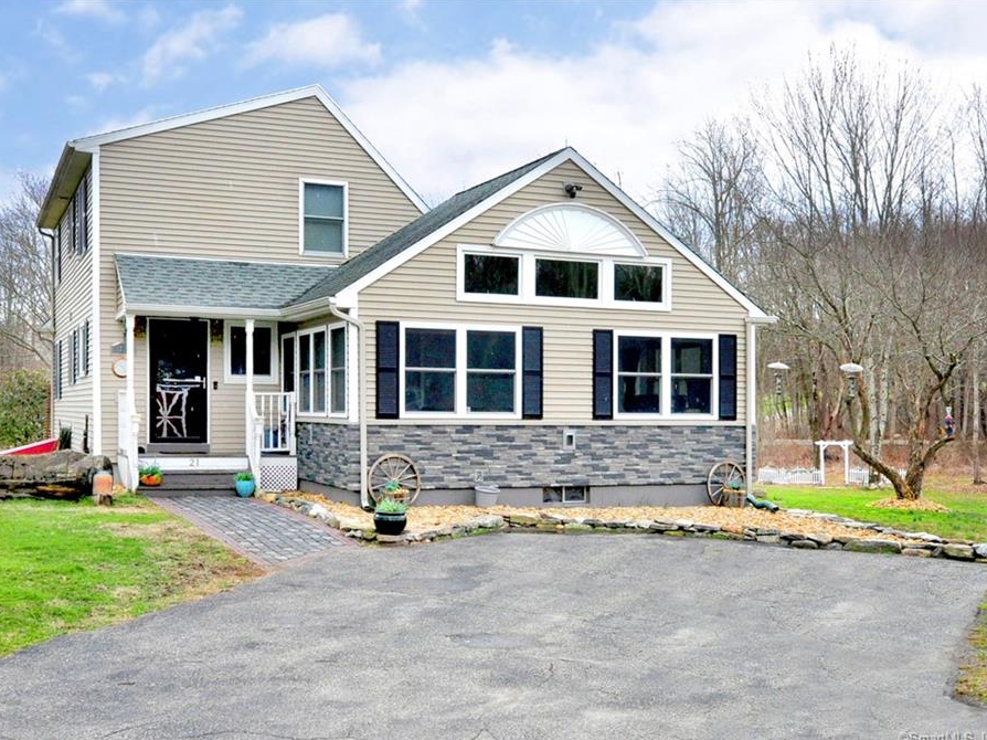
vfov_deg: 42.9
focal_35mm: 33
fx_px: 941
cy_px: 372
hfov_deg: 55.4
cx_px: 482
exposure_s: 1/500
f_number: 8
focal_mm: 20
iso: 800
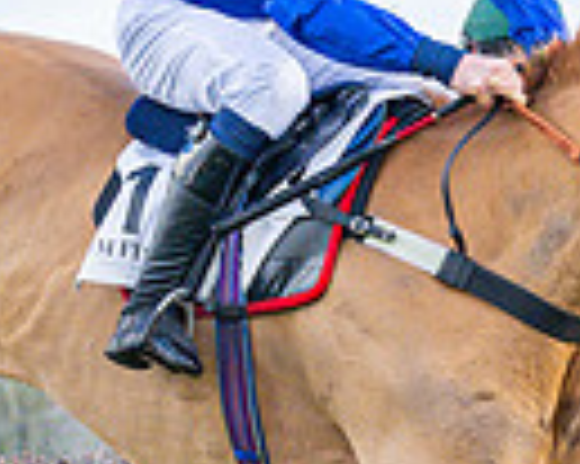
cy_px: 207
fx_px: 8491
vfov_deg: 3.1
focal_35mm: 495
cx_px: 524
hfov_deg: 3.9
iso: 640
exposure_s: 1/2000
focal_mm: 70
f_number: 4
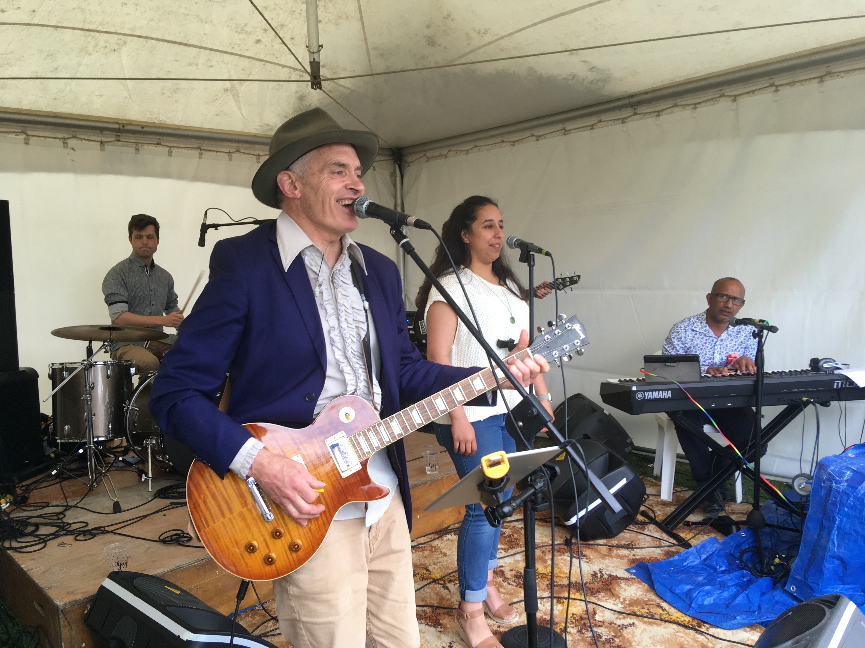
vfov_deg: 48.2
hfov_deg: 61.7
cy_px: 324
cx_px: 432
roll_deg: +3.8
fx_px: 725
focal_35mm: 29
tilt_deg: -4.1
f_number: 2.2
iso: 32
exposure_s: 1/100
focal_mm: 4.15
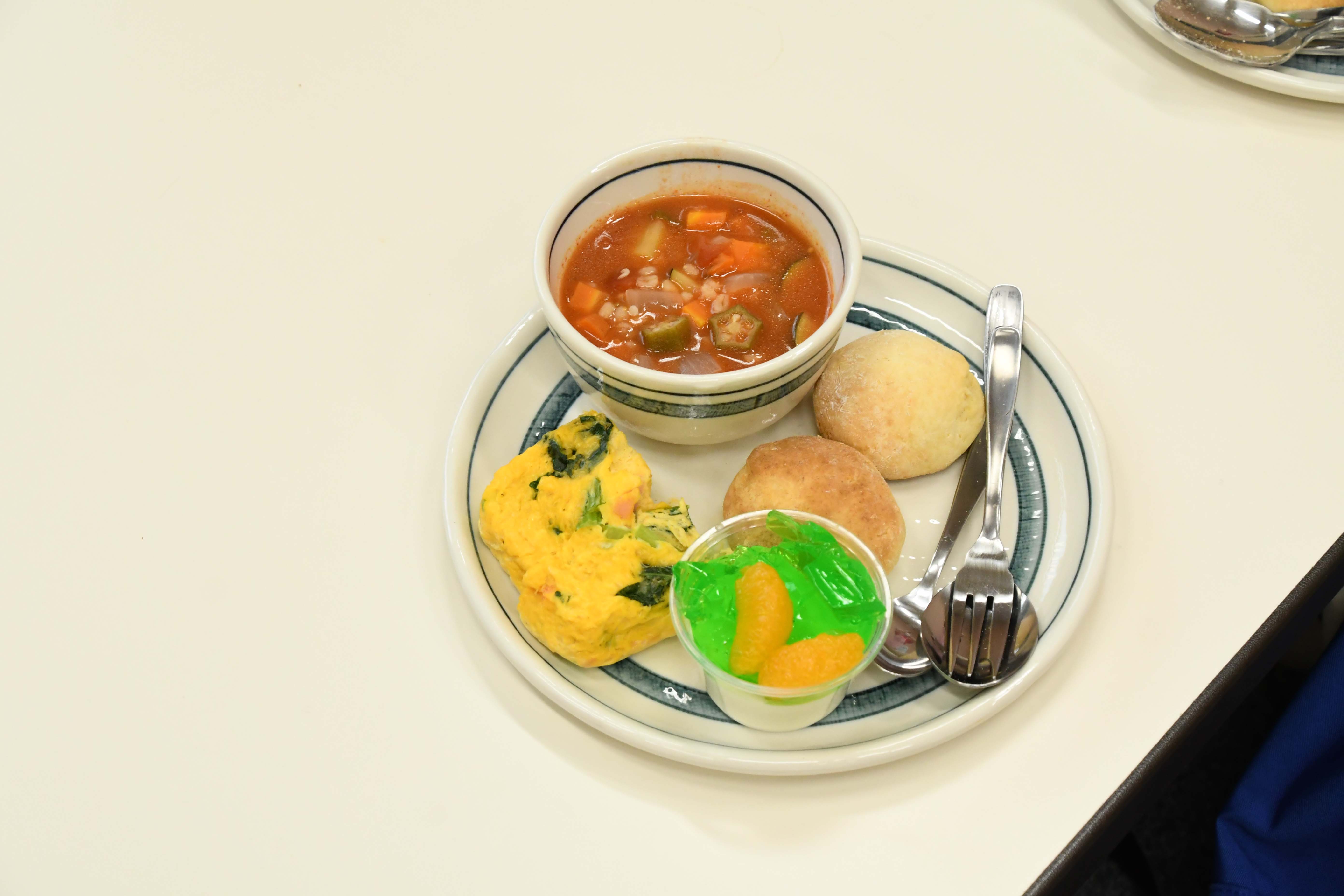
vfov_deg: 18.2
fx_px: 2800
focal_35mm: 75
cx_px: 672
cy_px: 448
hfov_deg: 27.0
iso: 2500
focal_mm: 50
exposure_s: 1/200
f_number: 7.1
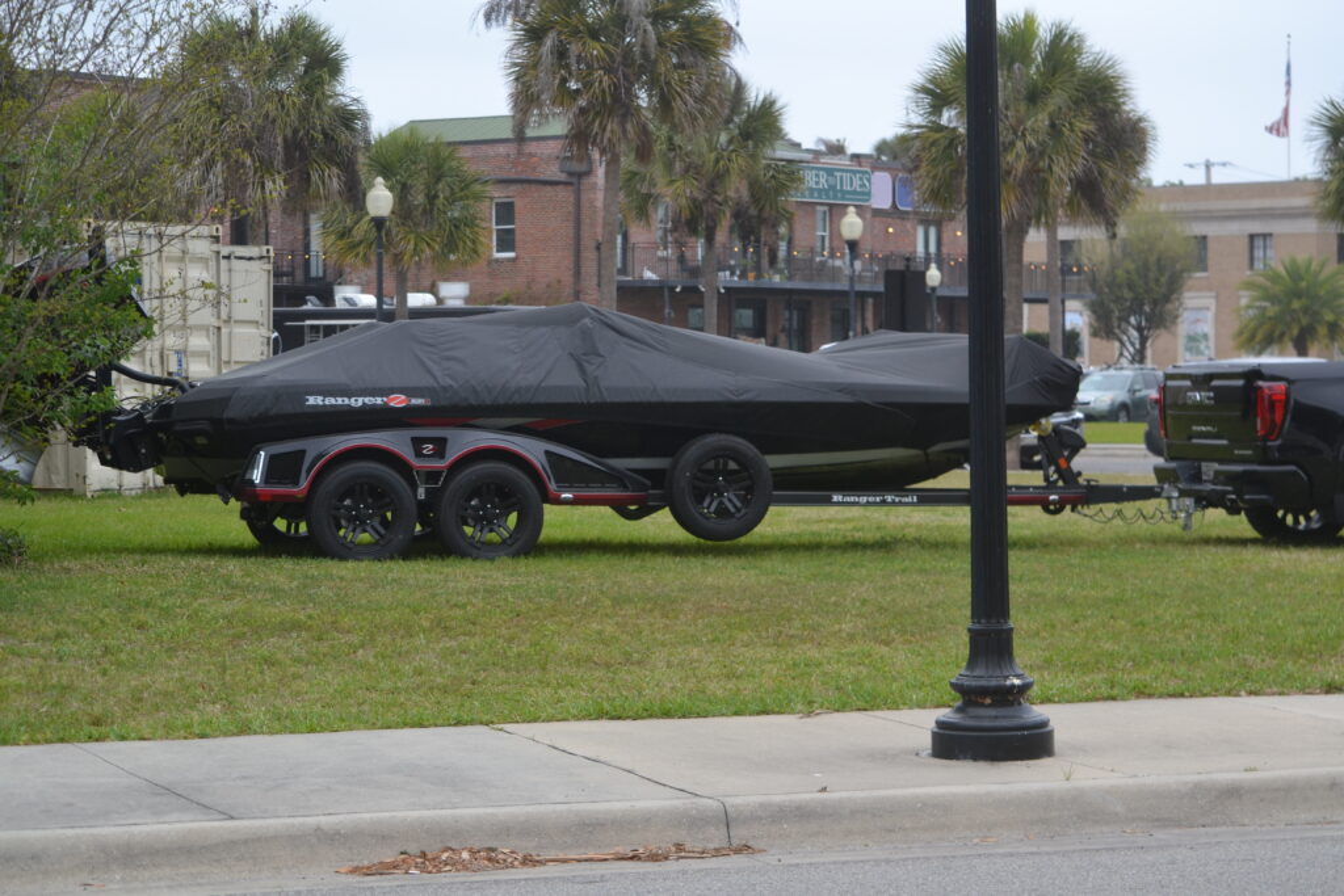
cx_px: 672
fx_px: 3808
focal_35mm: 102
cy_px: 448
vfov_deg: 13.4
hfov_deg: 20.0
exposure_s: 1/125
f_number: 5.6
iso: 200
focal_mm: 68
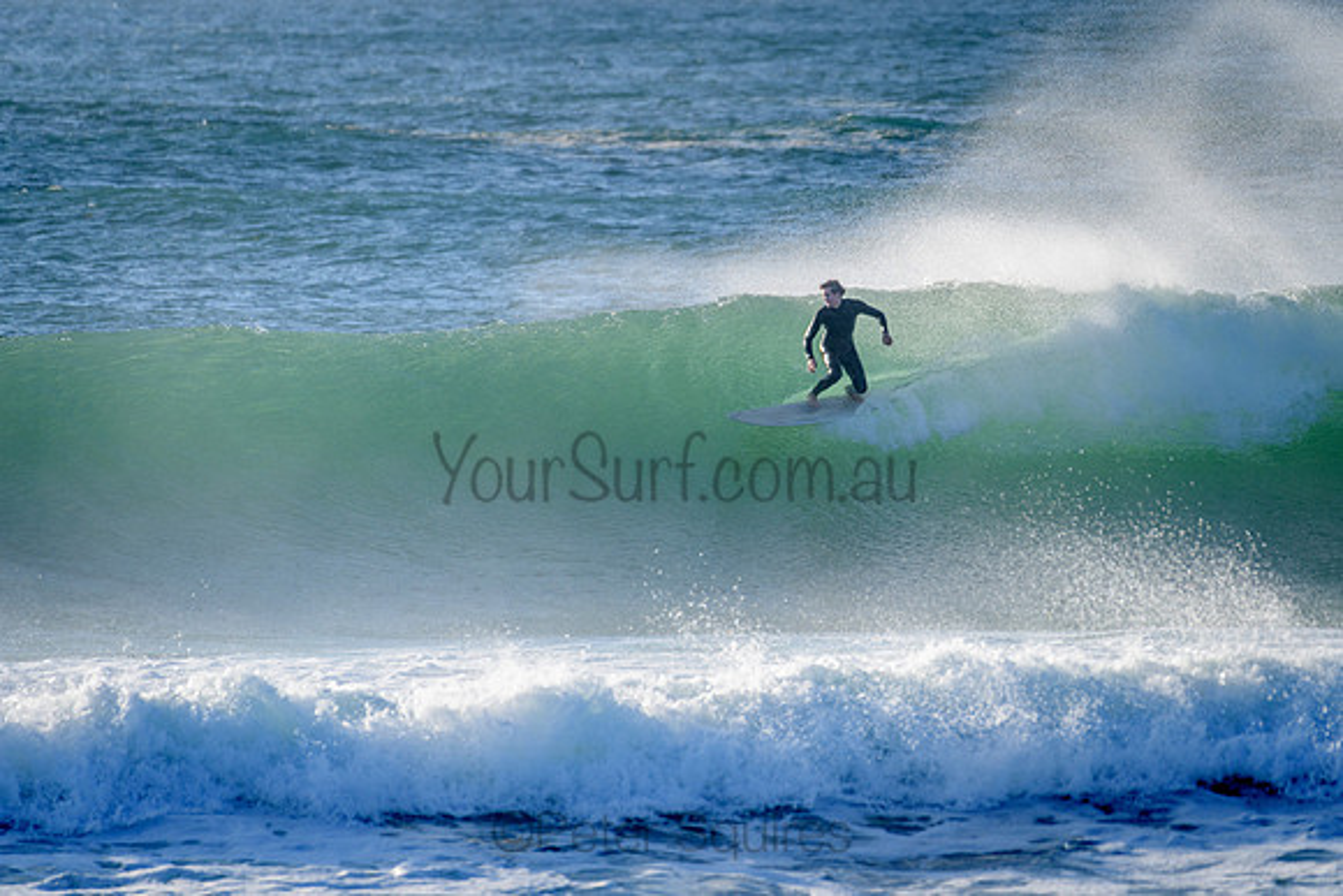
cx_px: 840
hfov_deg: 3.2
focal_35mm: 648
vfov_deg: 2.1
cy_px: 315
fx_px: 24196
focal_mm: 500
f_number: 5.6
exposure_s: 1/1250
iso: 160
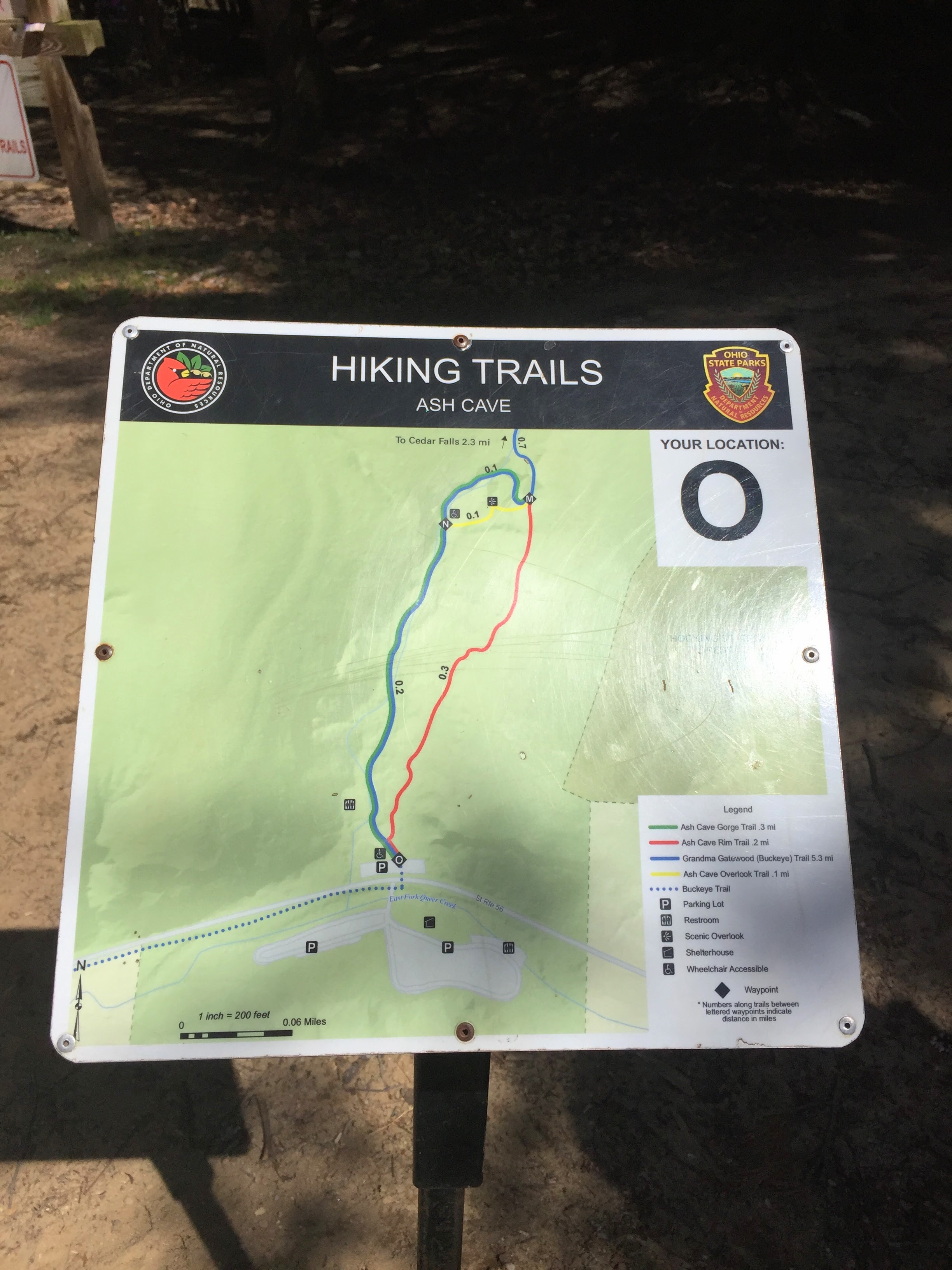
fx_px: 1063
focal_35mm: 29
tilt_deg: -27.8
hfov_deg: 48.2
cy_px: 635
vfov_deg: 61.7
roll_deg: +0.4
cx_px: 476
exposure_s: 1/5650
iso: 32
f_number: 2.2
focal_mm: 4.15
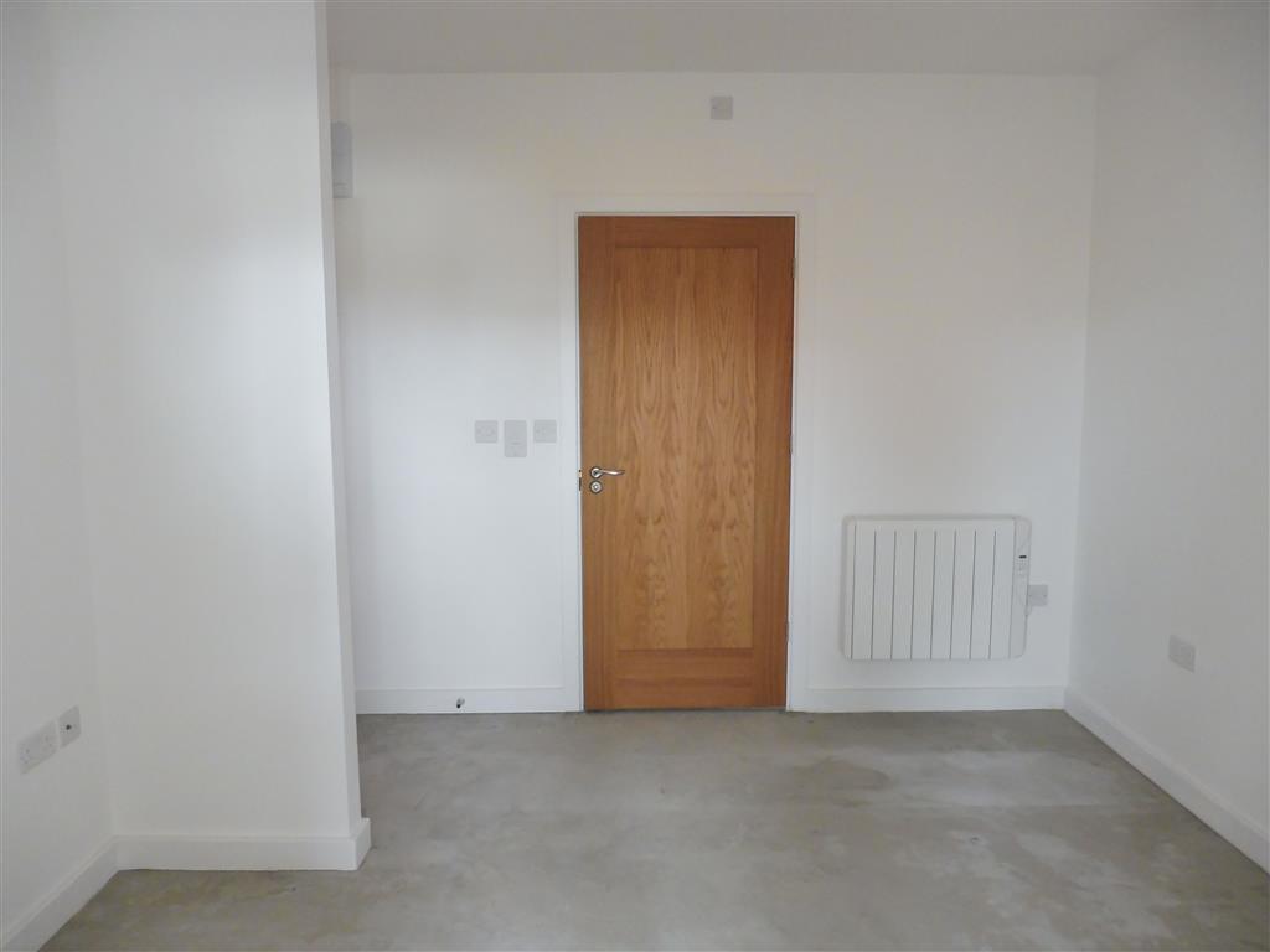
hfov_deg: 71.6
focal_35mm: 24
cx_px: 635
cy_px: 476
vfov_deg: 56.8
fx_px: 881
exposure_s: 1/50
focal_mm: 4.3
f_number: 3.3
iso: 400
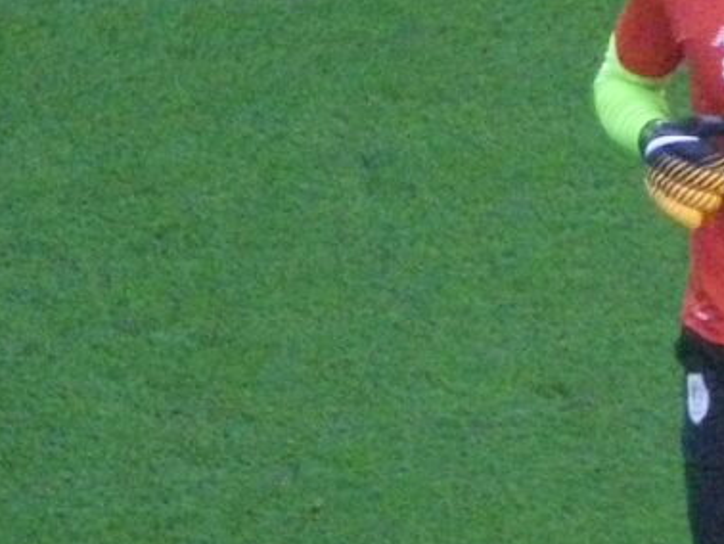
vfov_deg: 2.1
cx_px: 778
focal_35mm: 720
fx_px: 15068
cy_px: 320
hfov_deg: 2.8
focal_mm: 44.1
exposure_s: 1/250
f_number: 5.4
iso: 800
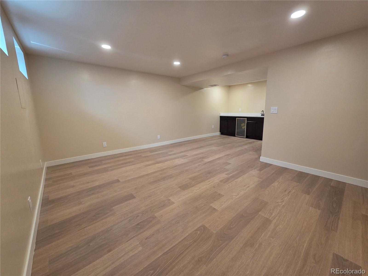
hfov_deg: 106.2
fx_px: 138
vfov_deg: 89.9
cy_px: 138
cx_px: 184
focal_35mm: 13
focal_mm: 2.2
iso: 250
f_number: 2.2
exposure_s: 1/60
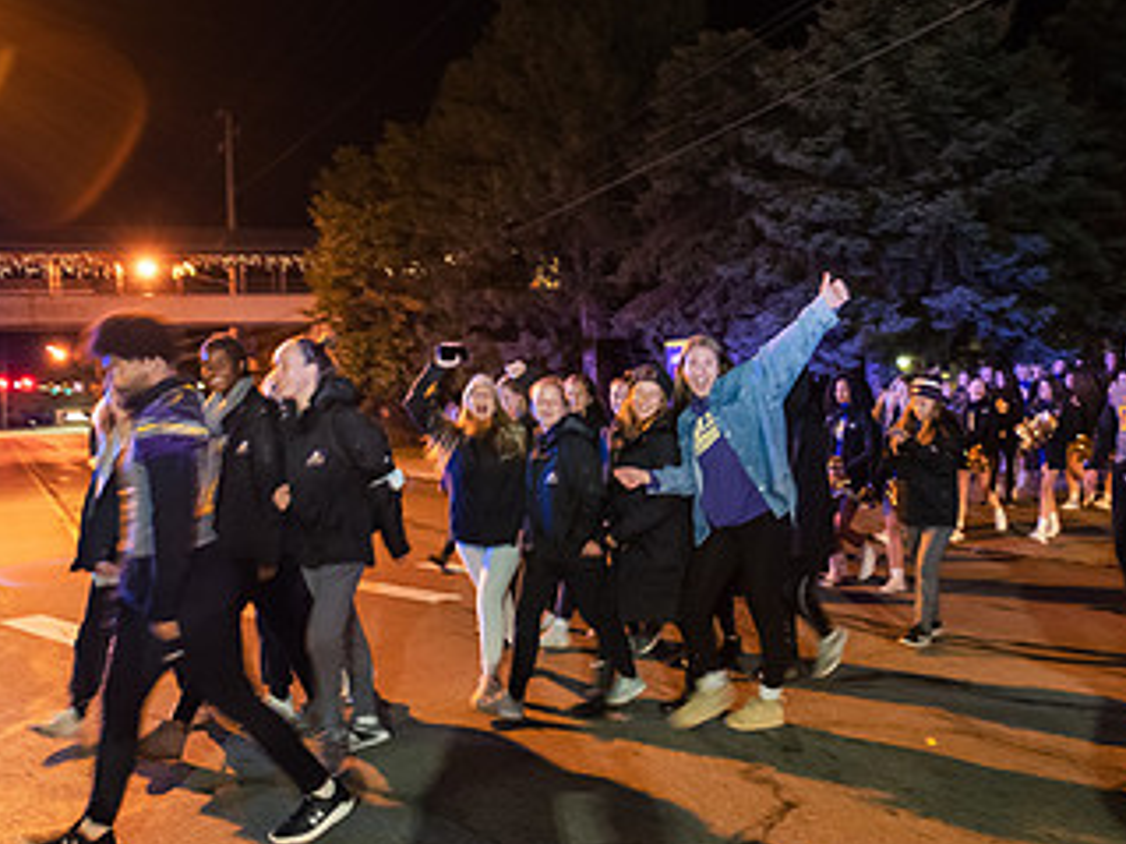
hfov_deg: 52.6
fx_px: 1138
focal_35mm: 35
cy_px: 507
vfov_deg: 40.5
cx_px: 593
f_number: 3.2
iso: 5000
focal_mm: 20
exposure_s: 1/30
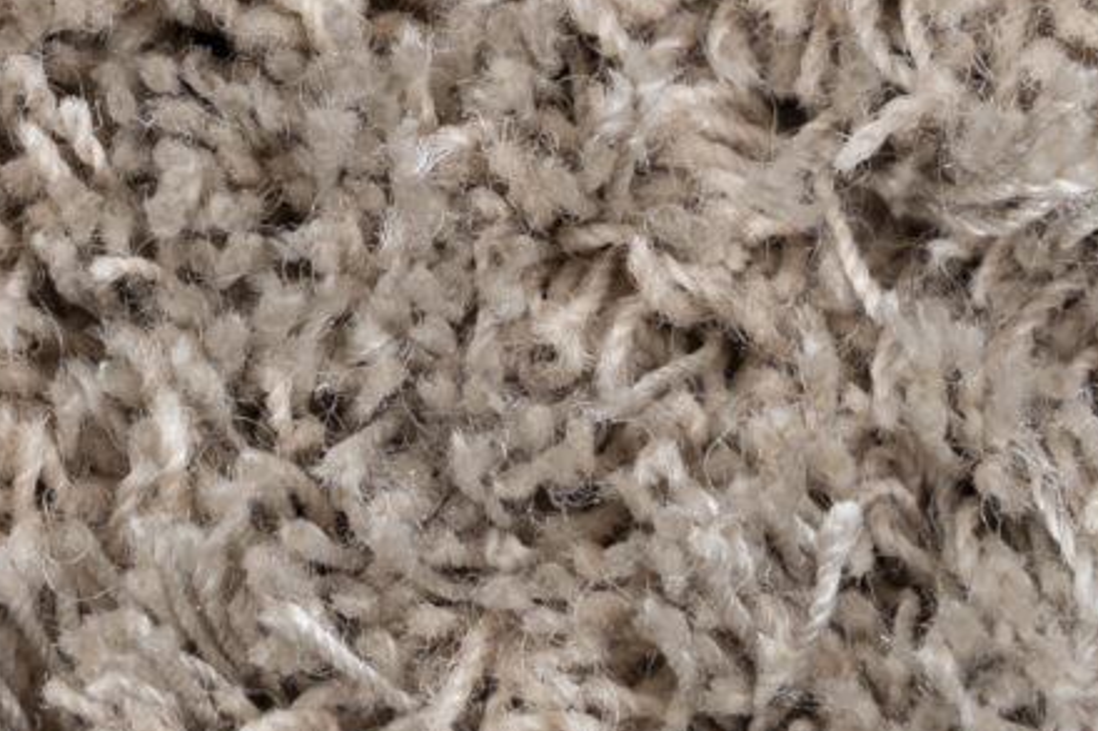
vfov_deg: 3.5
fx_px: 12103
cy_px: -70
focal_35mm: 397
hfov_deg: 5.2
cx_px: 257
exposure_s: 1/13
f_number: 7.1
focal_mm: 91
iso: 200
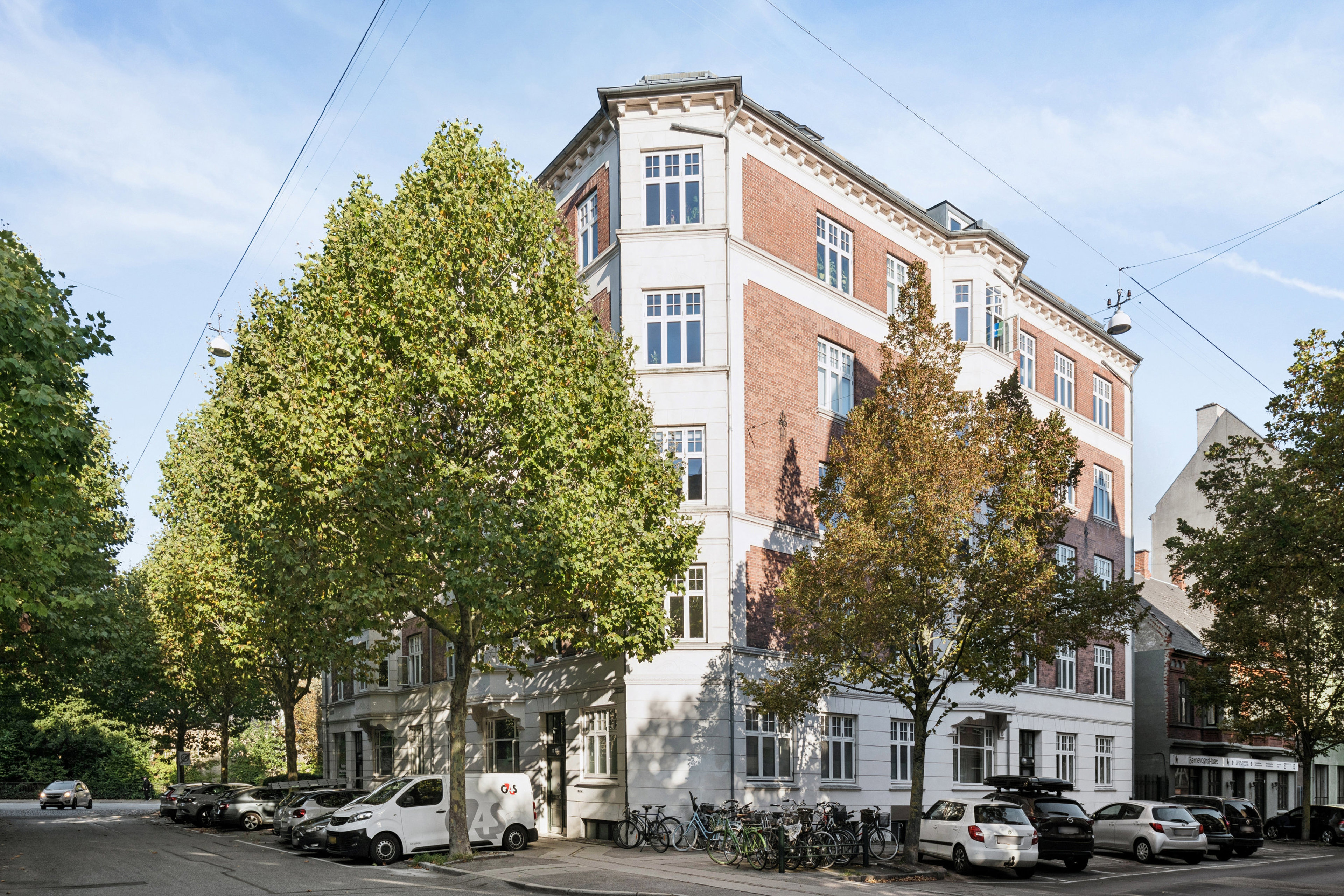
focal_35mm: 22
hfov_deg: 78.6
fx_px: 821
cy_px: 448
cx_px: 672
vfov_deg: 57.2
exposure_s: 1/160
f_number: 10
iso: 200
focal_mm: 22
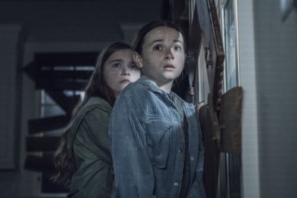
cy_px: 99
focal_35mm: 63
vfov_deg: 21.6
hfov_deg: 31.9
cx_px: 148
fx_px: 520
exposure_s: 1/320
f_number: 3.5
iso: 20000
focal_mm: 63
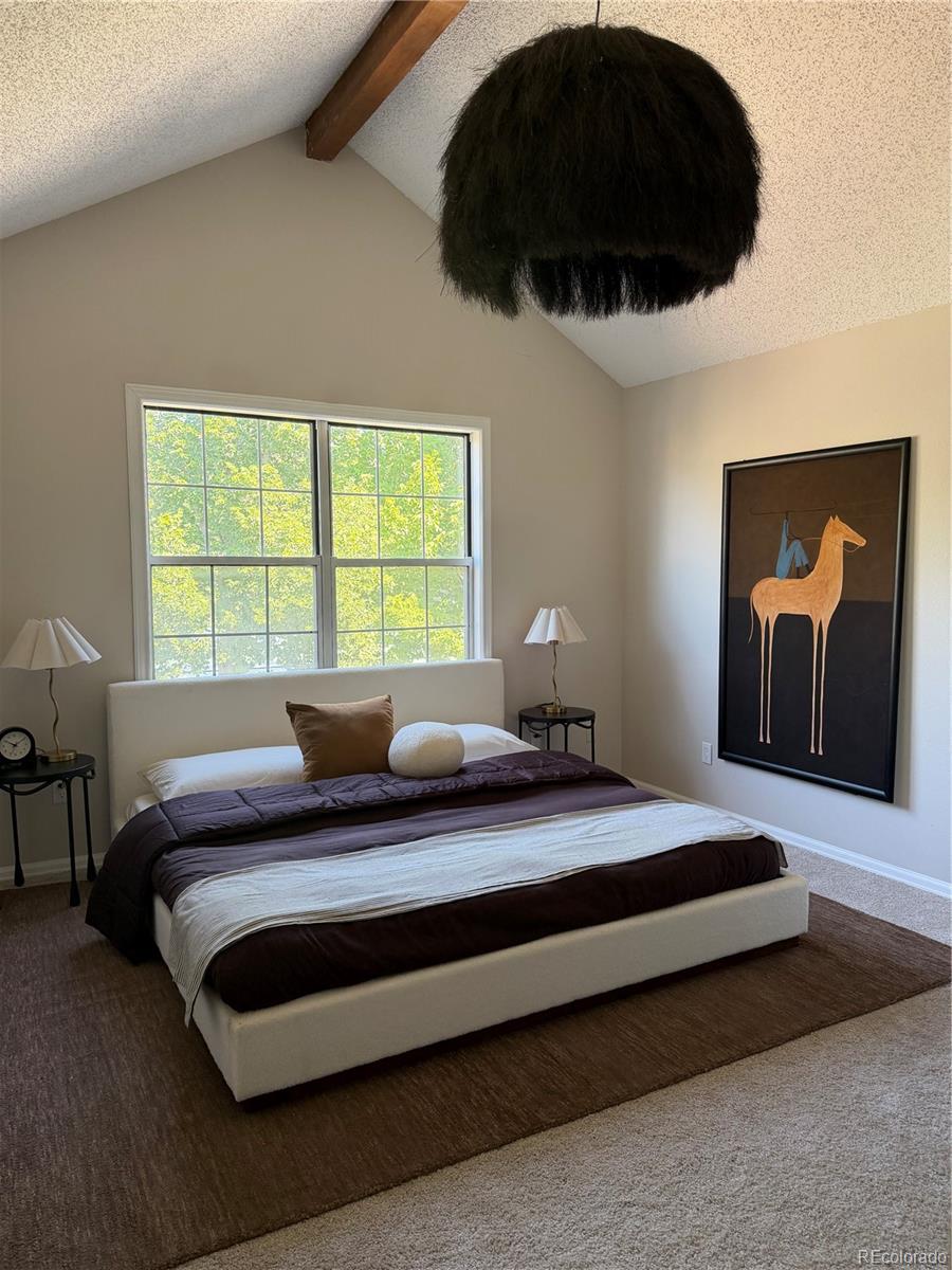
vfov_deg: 71.6
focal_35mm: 24
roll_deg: +0.8
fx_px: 880
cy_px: 635
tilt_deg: -4.2
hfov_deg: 56.8
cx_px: 476
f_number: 1.78
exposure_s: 1/121
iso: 200
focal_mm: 6.76
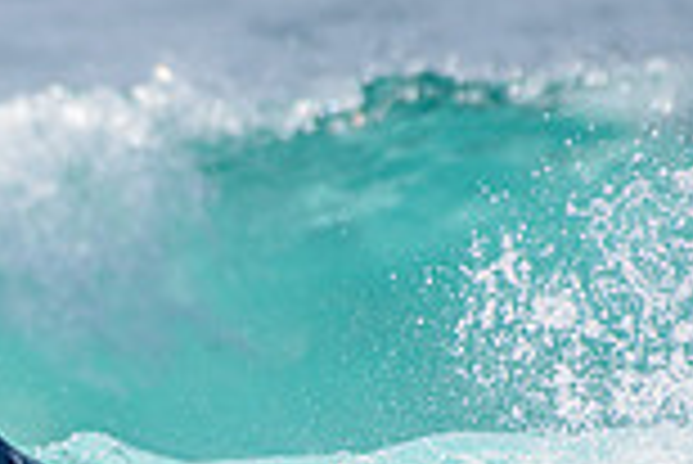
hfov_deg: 0.9
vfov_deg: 0.6
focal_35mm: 2309
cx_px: -401
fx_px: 44489
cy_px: 879
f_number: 5.6
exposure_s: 1/2000
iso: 140
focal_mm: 500
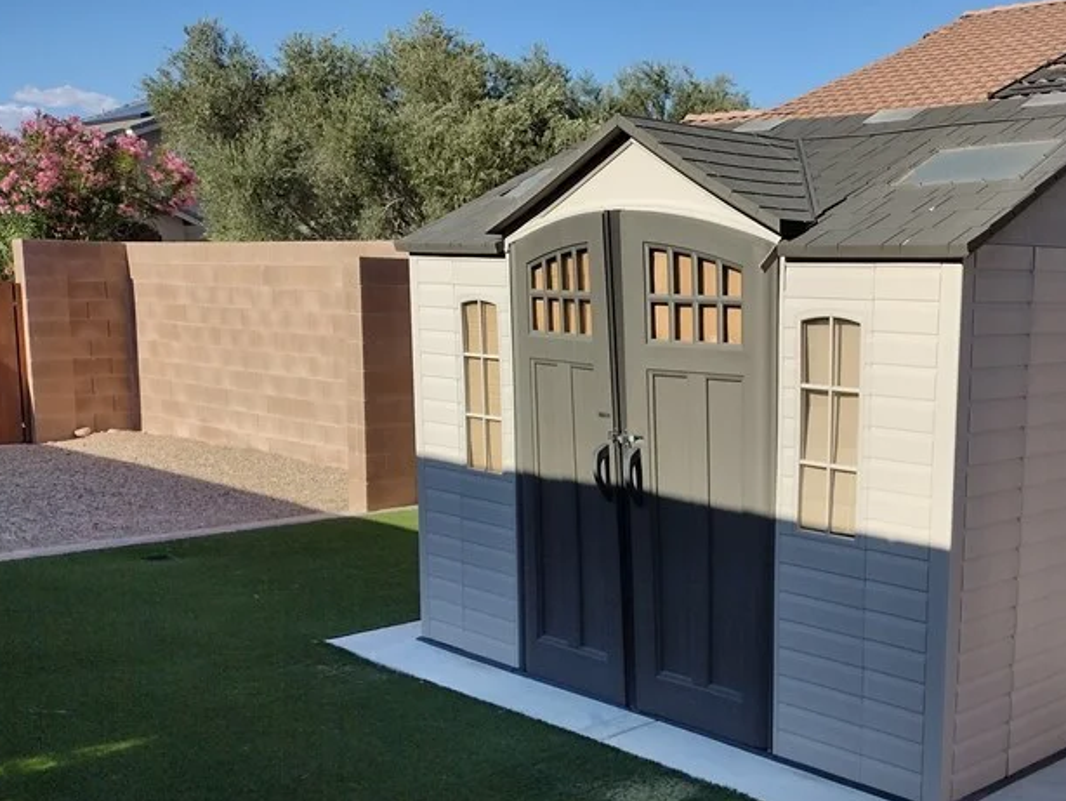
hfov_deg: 40.8
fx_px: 1386
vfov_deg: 32.0
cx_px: 807
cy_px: 511
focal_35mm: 45
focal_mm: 4.71
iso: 100
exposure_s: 1/2932
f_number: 1.7
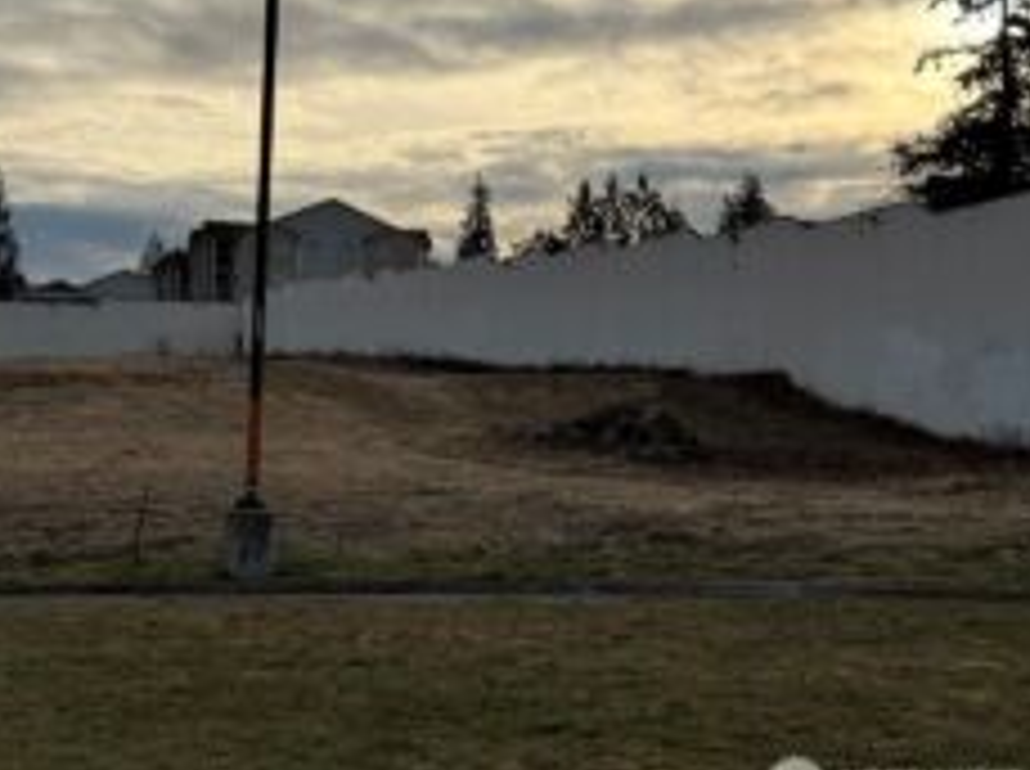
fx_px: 2495
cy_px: 158
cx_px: 157
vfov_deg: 17.4
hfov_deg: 22.9
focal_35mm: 84
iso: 64
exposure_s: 1/6410
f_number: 1.78
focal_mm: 6.76
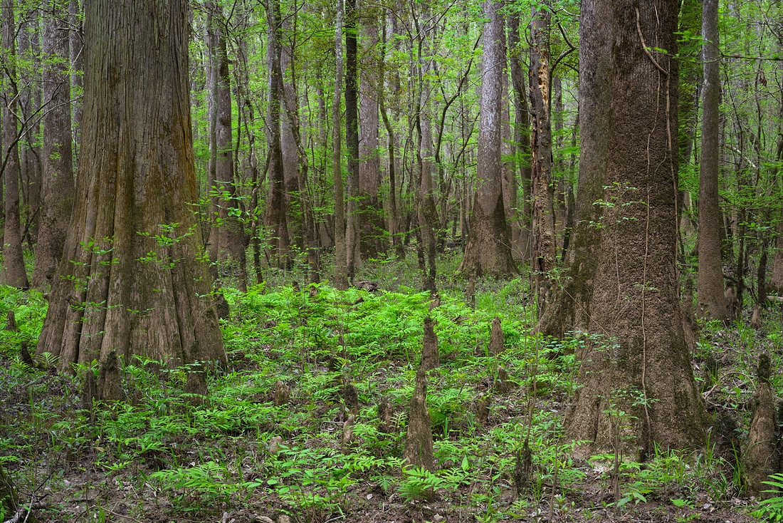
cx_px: 394
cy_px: 261
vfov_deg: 19.3
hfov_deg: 28.7
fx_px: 1533
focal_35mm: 70
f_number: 14
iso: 640
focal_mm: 69
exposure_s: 1/100
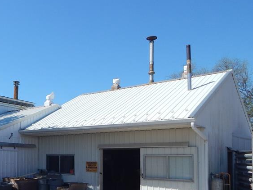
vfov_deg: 35.0
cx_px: 39
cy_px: 147
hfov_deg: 43.8
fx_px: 292
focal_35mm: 40
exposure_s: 1/800
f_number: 6
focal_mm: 4
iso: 125
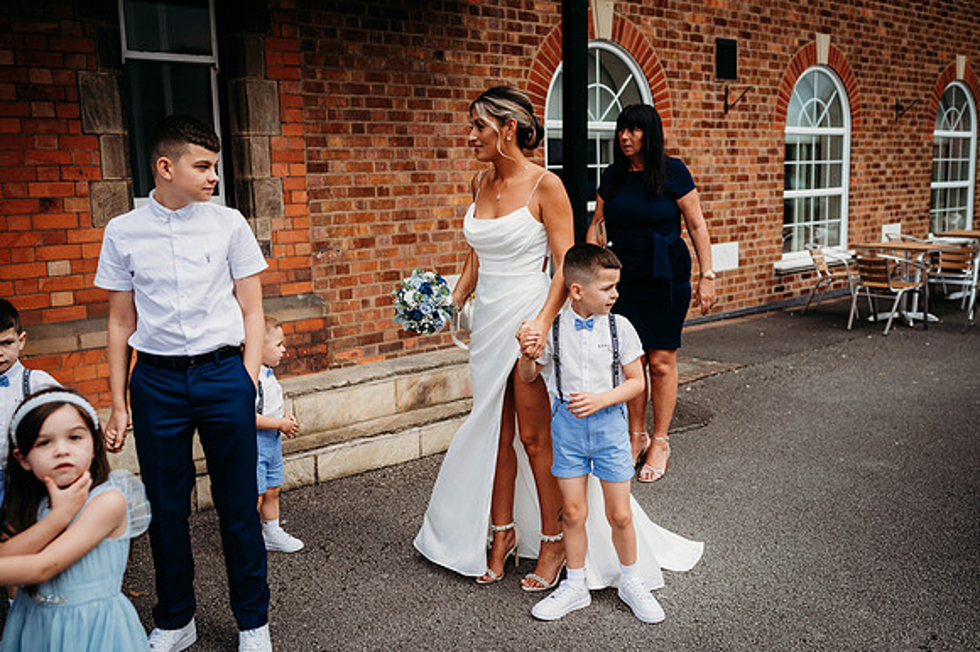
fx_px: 952
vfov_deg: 37.8
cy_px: 326
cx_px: 490
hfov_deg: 54.5
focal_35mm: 35
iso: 100
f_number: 2.8
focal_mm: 35
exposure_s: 1/1000
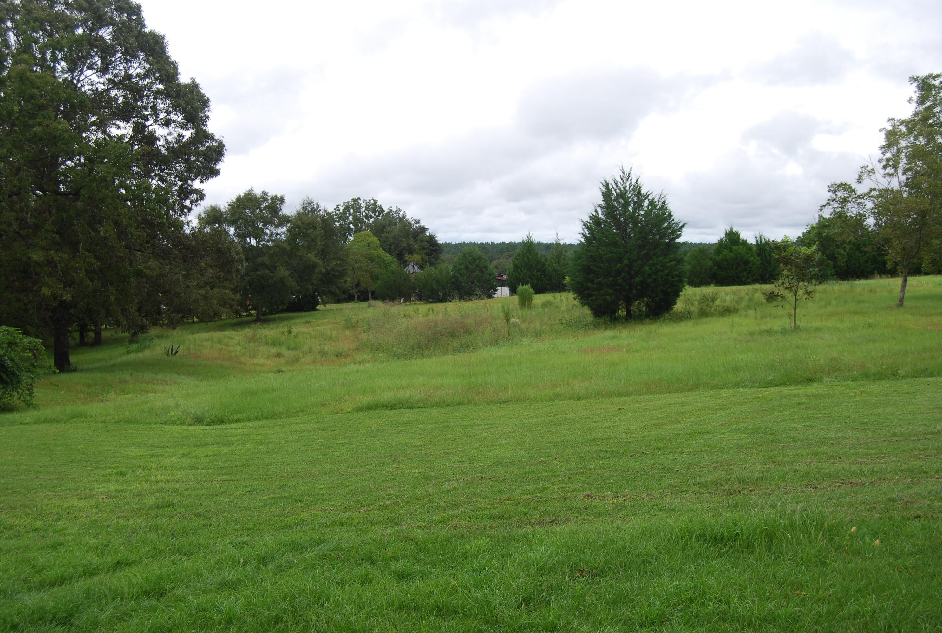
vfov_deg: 34.4
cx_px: 471
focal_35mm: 39
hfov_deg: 49.5
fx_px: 1023
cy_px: 316
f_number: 6.3
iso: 100
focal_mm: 26
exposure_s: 1/125
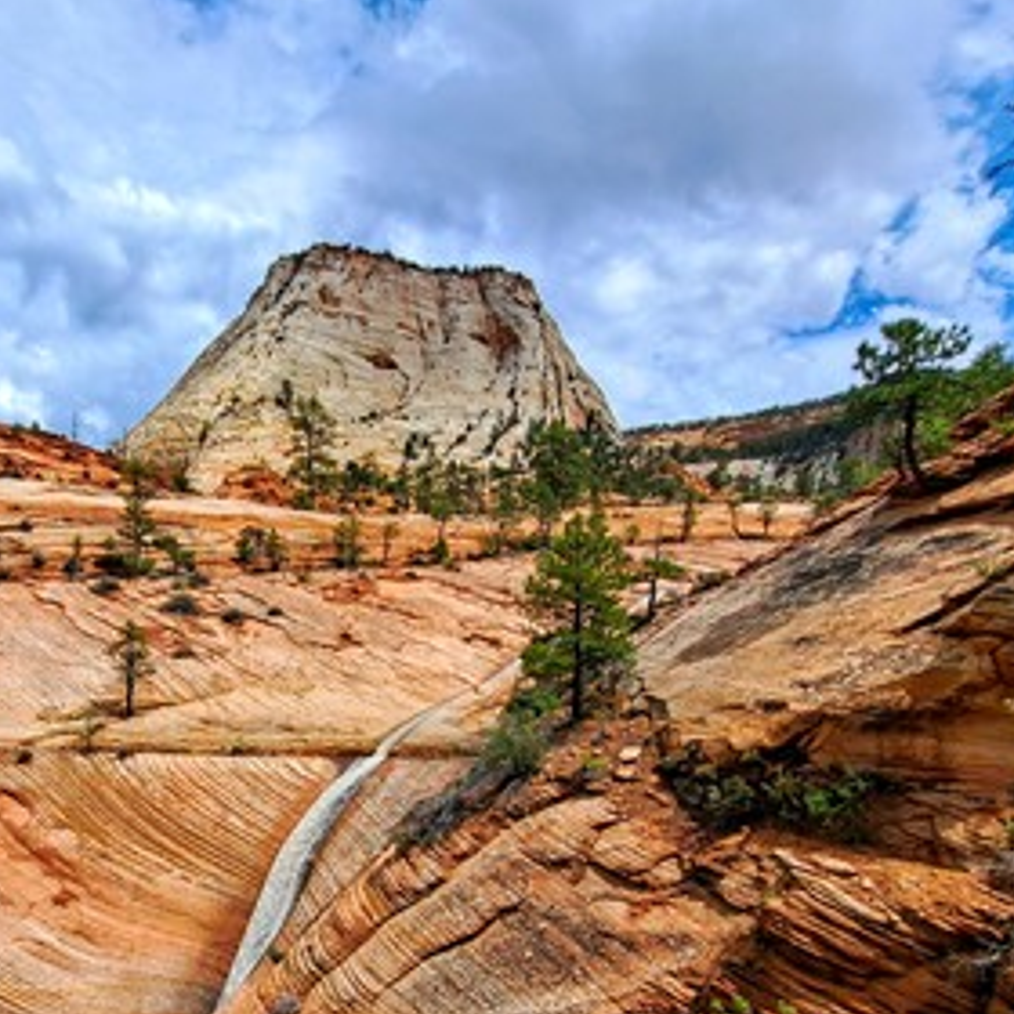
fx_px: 762
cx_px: 330
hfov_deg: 65.3
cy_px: 688
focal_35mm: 23
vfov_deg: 65.2
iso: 50
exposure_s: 1/2398
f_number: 2.2
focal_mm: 1.74
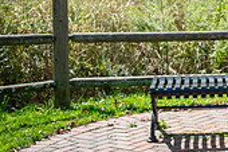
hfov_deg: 14.0
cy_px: -50
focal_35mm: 138
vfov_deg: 9.7
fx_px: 873
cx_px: 339
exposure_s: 1/8000
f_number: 2.8
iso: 1000
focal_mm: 40
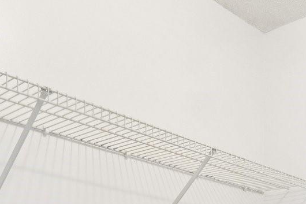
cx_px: 257
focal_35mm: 58
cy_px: 309
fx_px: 493
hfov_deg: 33.2
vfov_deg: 20.0
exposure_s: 1/3.33
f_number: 8
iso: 400
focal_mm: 10
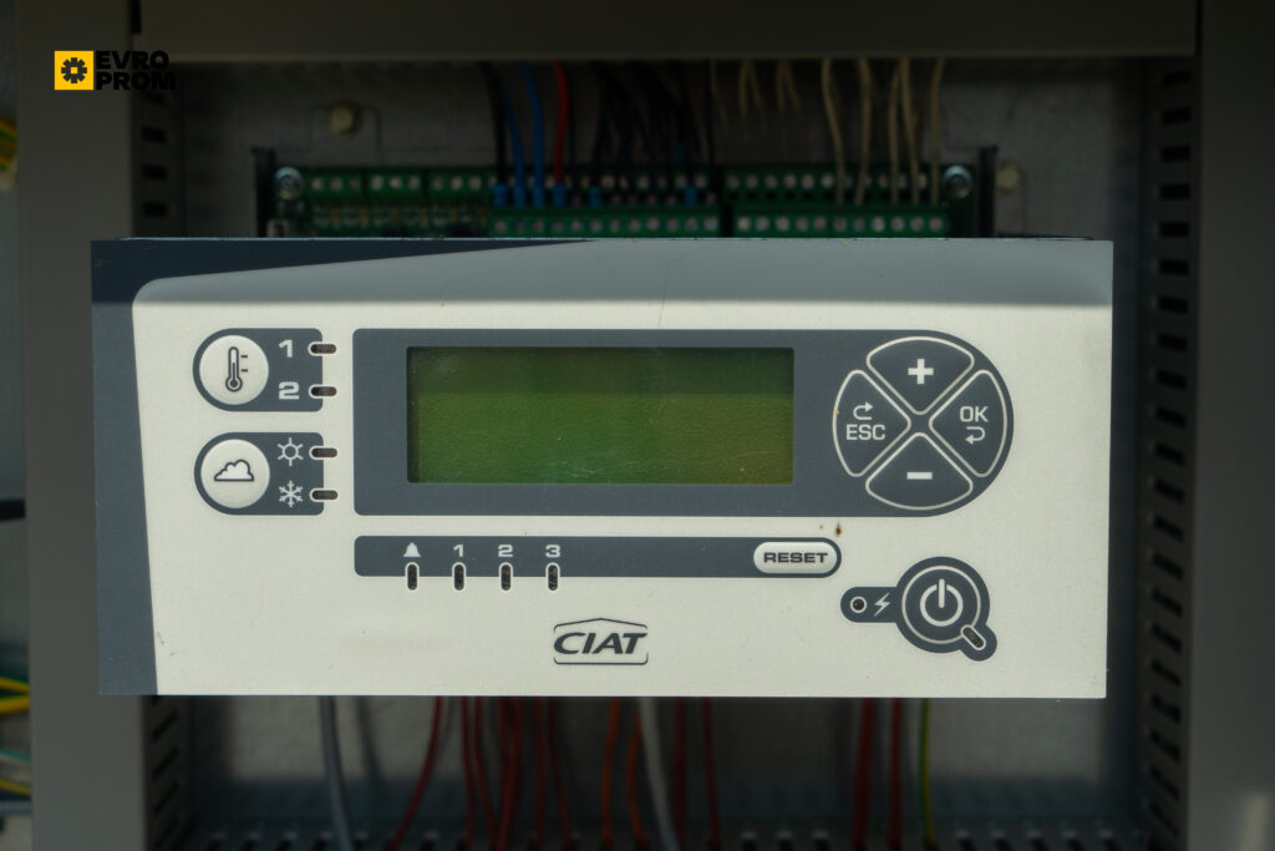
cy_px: 426
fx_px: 2231
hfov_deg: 31.9
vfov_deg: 21.6
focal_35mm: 63
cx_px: 638
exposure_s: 1/200
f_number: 8
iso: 100
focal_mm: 63
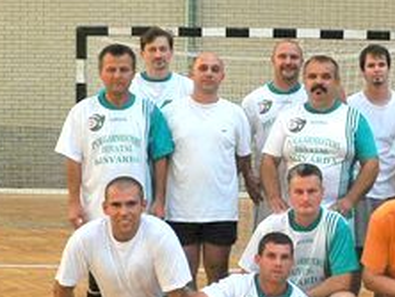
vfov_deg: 23.3
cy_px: 176
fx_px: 720
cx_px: 331
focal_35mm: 63
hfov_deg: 29.8
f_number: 2.8
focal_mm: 6
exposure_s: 1/80
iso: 400
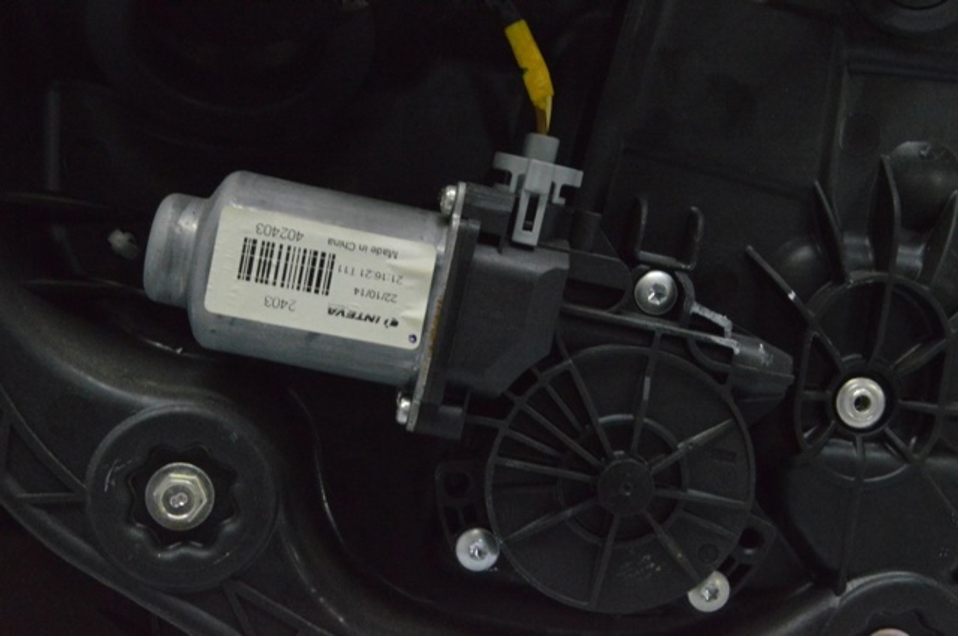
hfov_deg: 38.9
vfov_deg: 26.4
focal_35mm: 51
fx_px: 1355
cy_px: 318
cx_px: 479
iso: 6400
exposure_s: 1/20
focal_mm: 34
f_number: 20
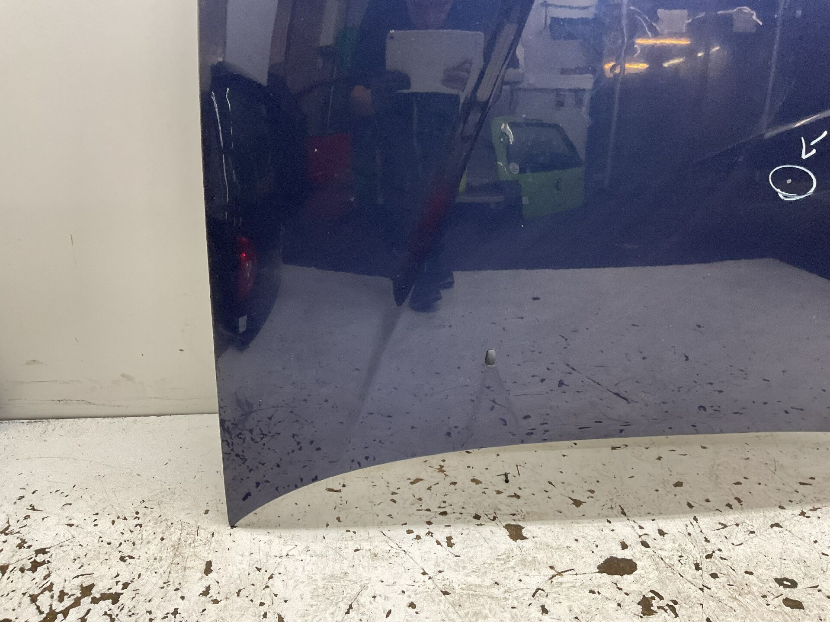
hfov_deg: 61.7
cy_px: 311
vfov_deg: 48.2
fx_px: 695
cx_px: 415
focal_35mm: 29
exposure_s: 1/50
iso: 80
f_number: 1.8
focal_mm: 3
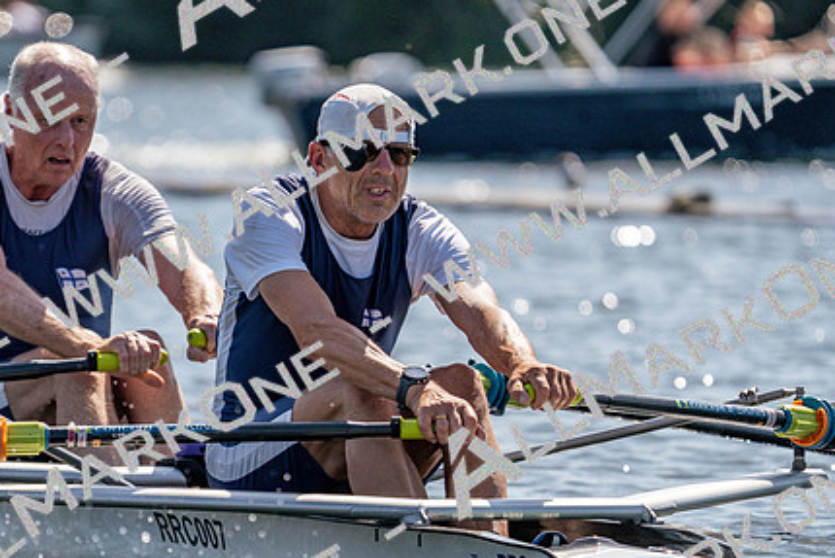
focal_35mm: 507
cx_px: 282
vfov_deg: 2.7
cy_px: 335
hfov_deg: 4.1
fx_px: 11763
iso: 320
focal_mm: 376
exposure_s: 1/2000
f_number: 6.3
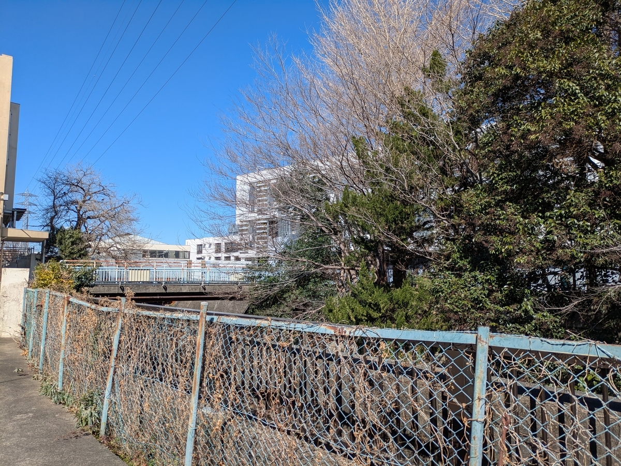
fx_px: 449
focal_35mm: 25
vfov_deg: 54.9
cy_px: 233
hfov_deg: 69.4
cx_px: 310
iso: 43
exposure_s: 1/1972
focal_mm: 5.43
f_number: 1.89
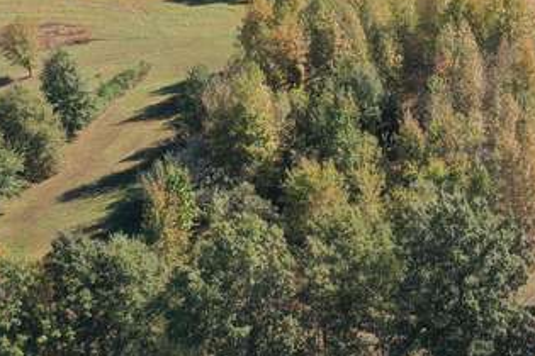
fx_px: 1189
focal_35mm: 80
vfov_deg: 16.7
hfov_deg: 24.3
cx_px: 530
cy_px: 5
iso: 100
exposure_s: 1/320
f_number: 5
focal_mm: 10.26
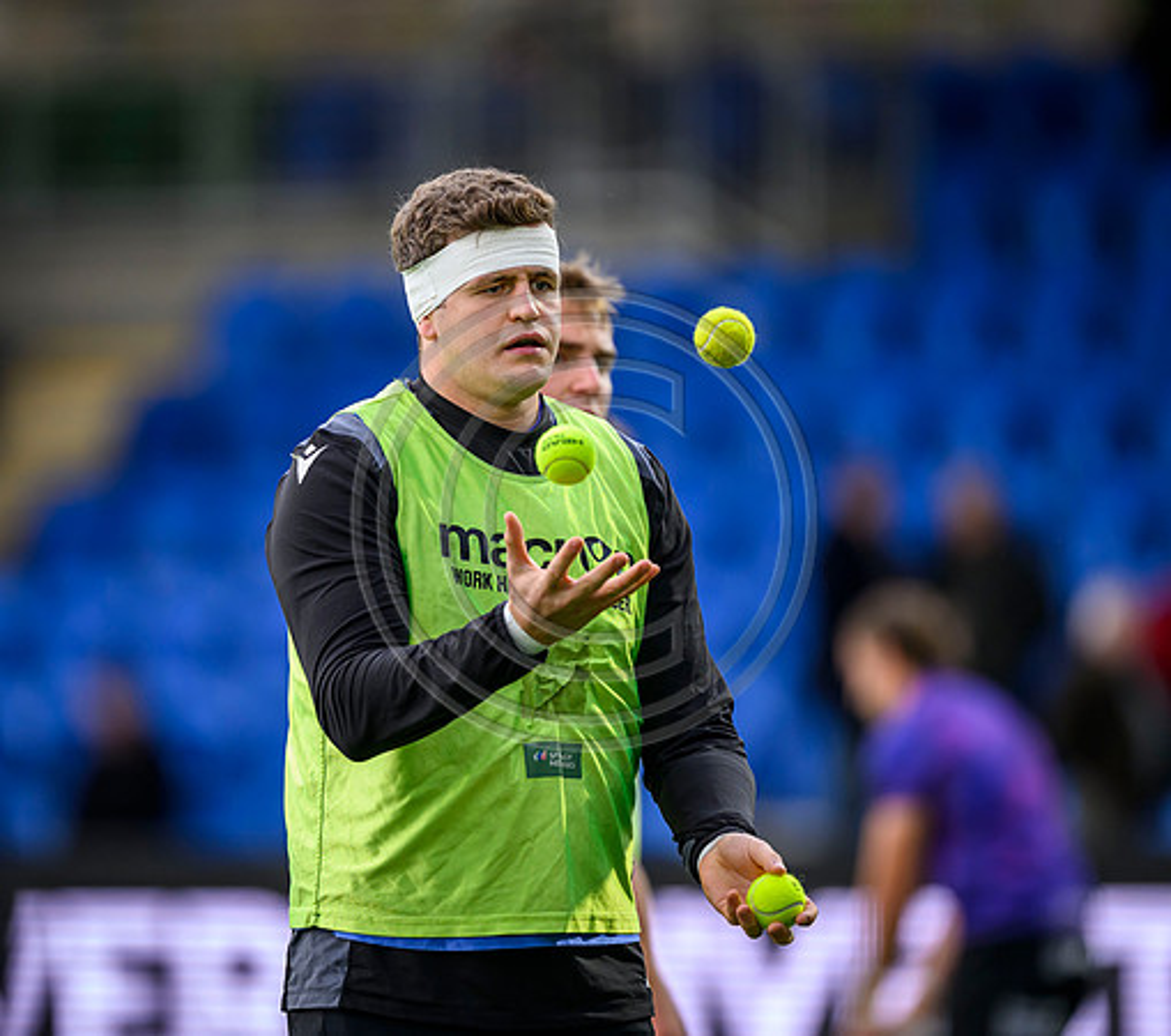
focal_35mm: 486
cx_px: 391
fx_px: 17547
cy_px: 515
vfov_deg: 3.4
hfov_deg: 3.8
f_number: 3.2
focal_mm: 400
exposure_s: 1/1250
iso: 1600
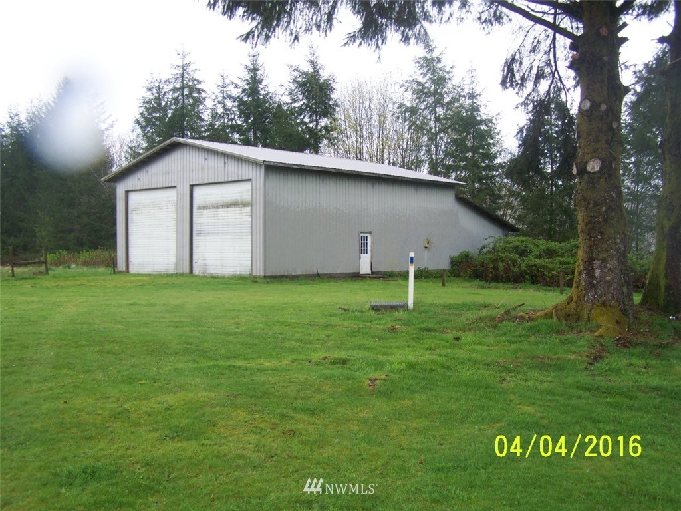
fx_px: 748
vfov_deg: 37.7
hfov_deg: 49.0
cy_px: 256
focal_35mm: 38
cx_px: 340
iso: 64
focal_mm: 6.3
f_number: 2.8
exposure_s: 1/160
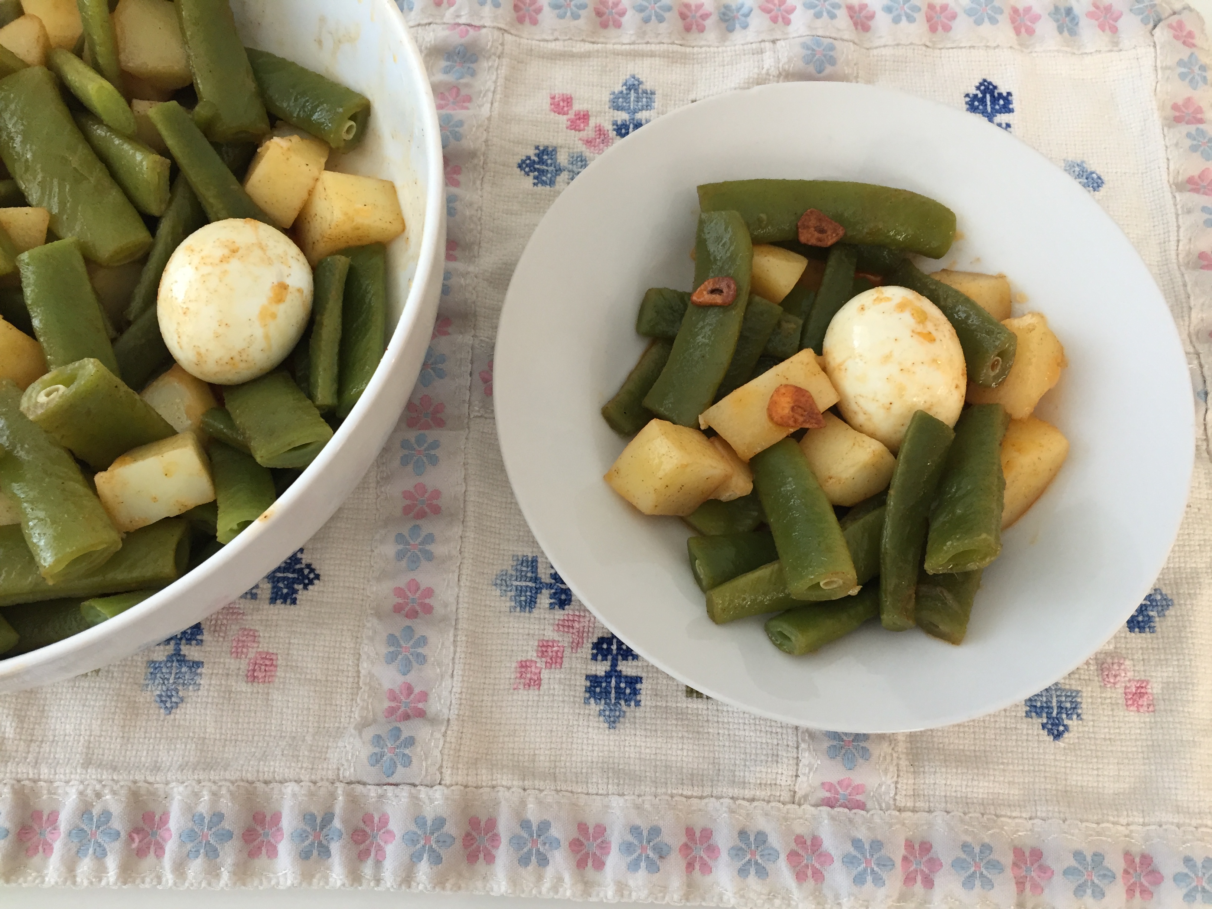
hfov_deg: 61.7
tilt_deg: -71.4
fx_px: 1015
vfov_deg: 48.2
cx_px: 606
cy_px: 454
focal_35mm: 29
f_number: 2.2
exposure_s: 1/33
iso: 125
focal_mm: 4.15
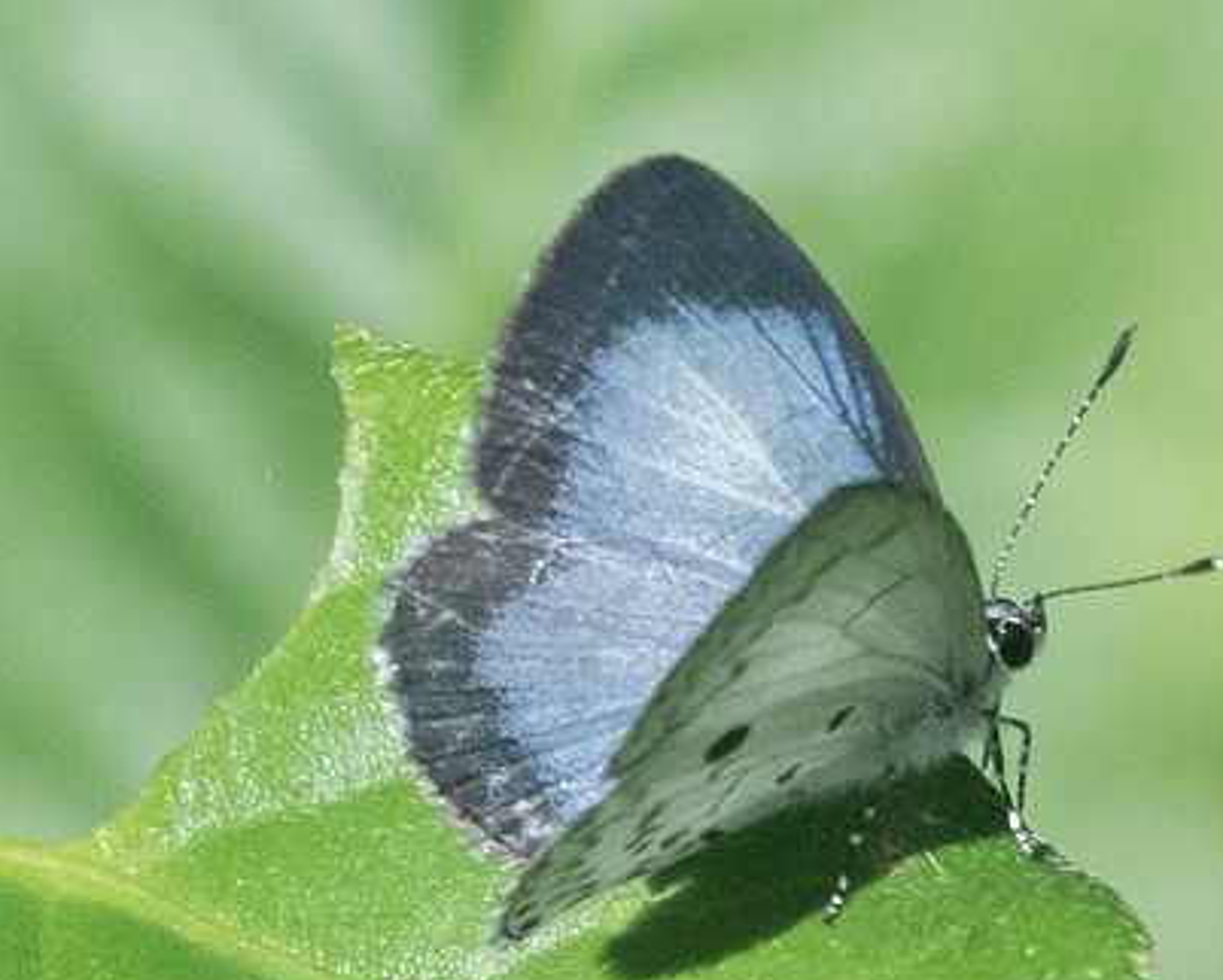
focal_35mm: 1550
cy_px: 400
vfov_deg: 1.0
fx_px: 56131
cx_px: 730
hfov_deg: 1.2
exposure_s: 1/800
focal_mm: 150
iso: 1000
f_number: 9
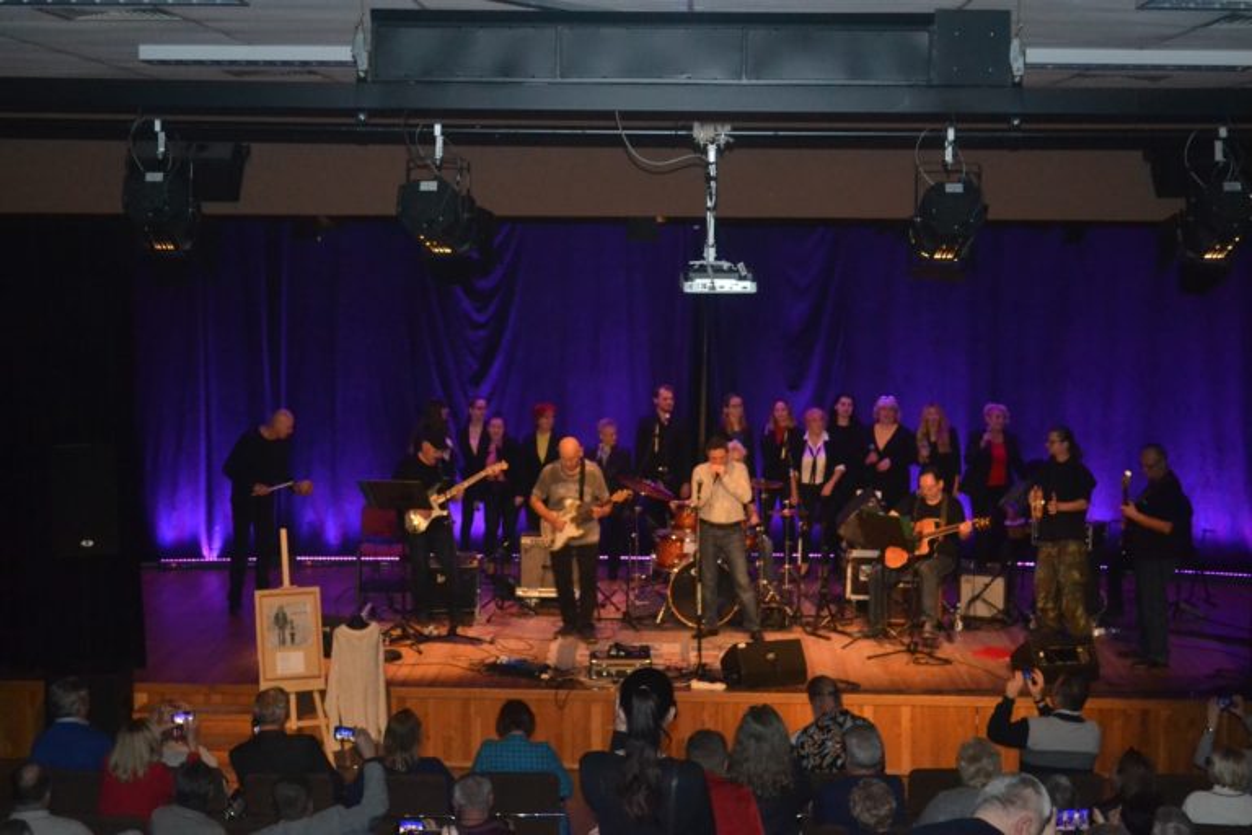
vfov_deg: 25.1
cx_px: 626
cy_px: 418
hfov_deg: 36.9
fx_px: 1878
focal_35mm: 54
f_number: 5
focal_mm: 36
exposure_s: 1/60
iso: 3200
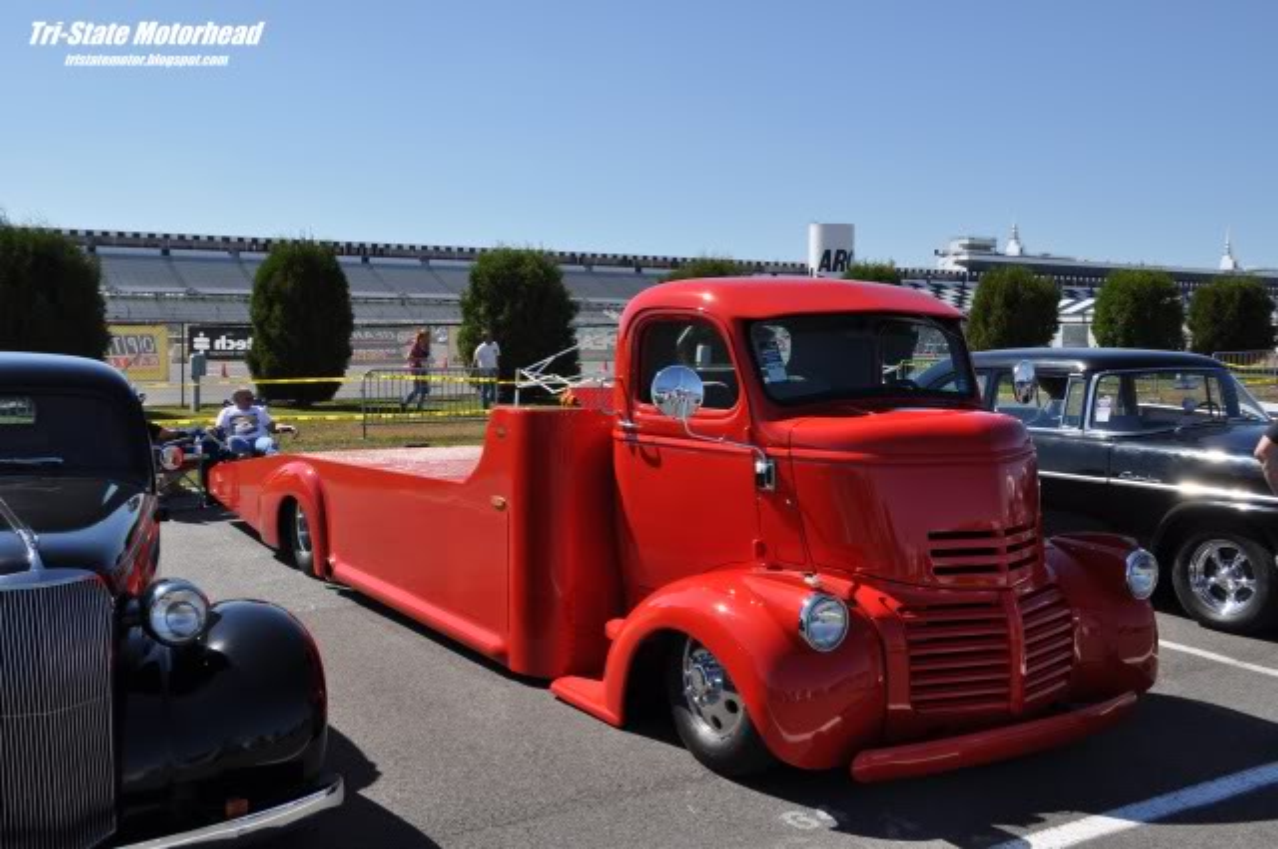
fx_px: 1276
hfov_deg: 53.2
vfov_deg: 36.8
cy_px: 424
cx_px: 639
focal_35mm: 36
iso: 200
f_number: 10
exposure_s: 1/400
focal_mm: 24
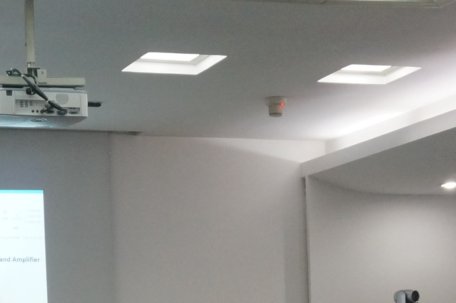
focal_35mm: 118
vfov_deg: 11.2
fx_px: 1493
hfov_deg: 17.4
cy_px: 425
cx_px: 189
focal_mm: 20
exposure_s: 1/60
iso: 800
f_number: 5.6
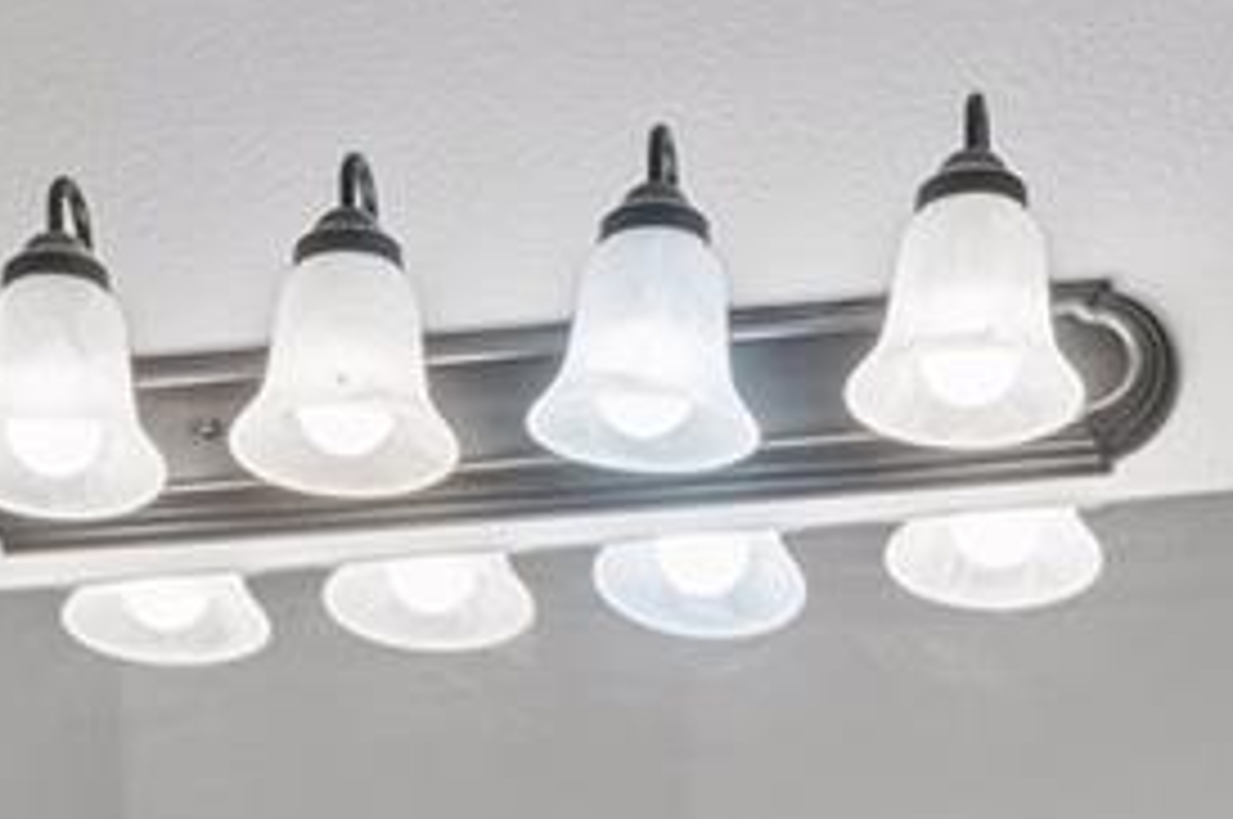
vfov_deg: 10.2
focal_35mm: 114
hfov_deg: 18.0
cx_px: 518
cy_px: 2038
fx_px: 3900
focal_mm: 26
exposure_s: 1/6
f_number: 9
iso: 400
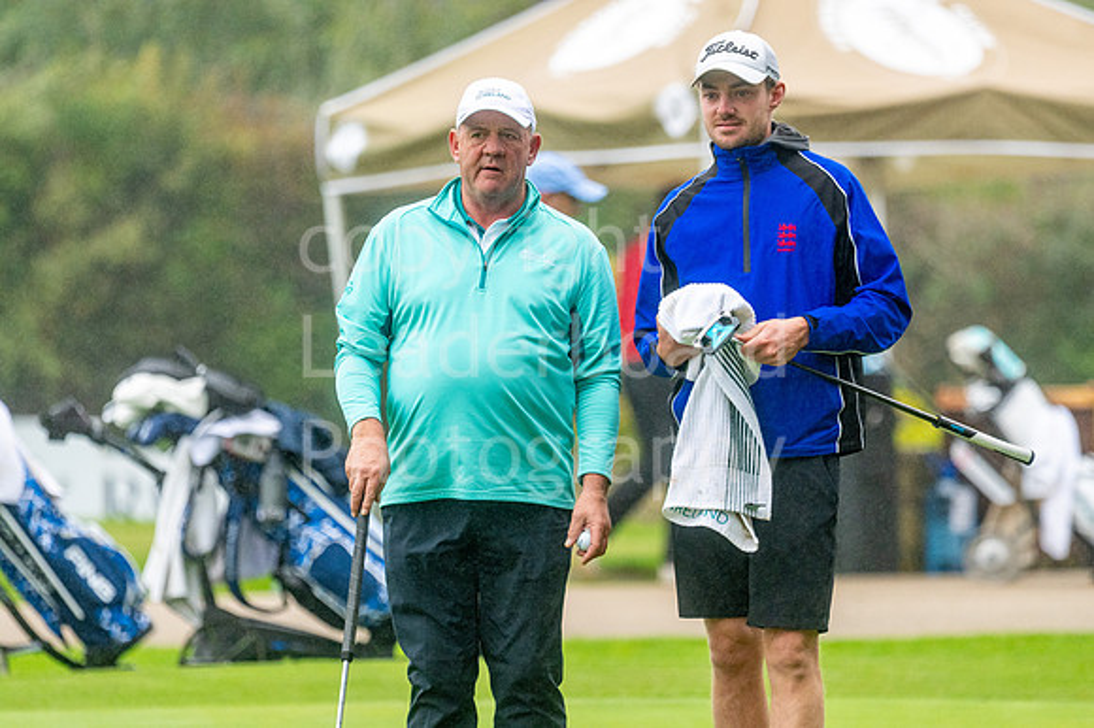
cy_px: 364
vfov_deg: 3.1
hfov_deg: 4.6
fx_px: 13667
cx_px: 547
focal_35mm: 450
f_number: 4
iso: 800
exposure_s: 1/2000
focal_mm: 300
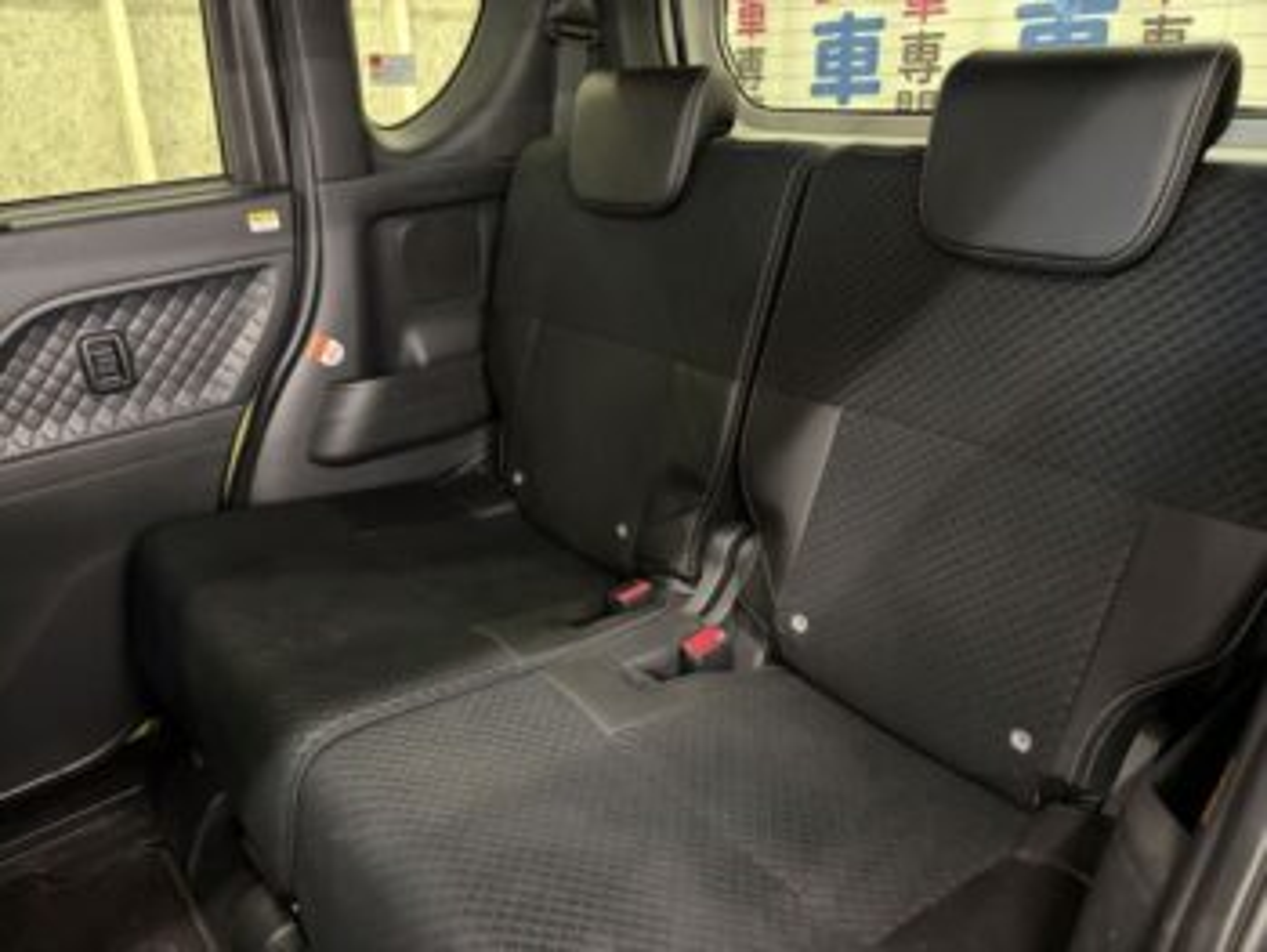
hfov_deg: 67.3
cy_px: 476
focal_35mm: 26
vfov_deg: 53.1
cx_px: 634
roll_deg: +1.6
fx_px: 952
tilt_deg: -20.4
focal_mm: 5.96
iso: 1000
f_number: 1.6
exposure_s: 1/25
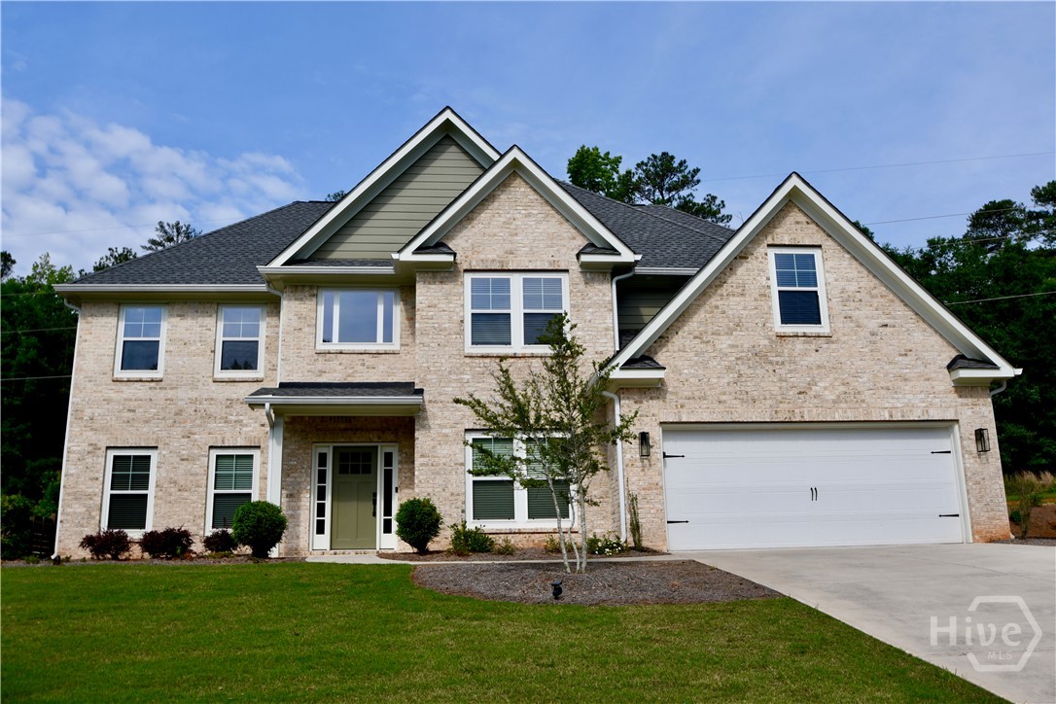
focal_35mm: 28
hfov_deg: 65.5
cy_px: 352
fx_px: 821
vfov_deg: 46.4
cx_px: 528
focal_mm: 19
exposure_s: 1/320
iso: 100
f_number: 9
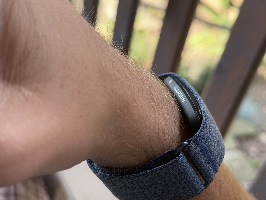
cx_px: 133
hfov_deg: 39.7
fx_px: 369
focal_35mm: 48
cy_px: 100
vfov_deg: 30.3
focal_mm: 6.76
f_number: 1.78
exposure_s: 1/258
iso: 80
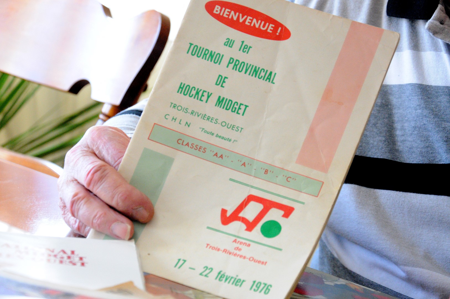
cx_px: 225
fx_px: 1086
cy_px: 150
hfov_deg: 23.4
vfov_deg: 15.7
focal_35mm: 87
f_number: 6.3
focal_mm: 58
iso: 2500
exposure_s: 1/125
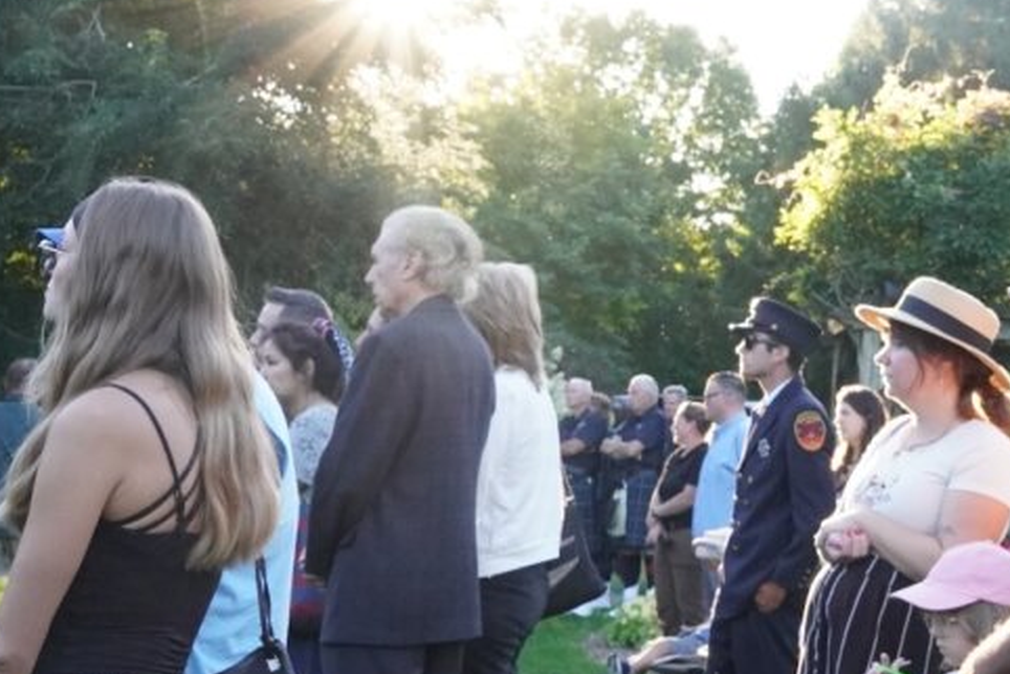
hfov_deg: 19.8
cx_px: 725
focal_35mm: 102
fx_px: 2870
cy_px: 270
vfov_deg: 13.4
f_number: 9
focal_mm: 27.4
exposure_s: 1/320
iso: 2500
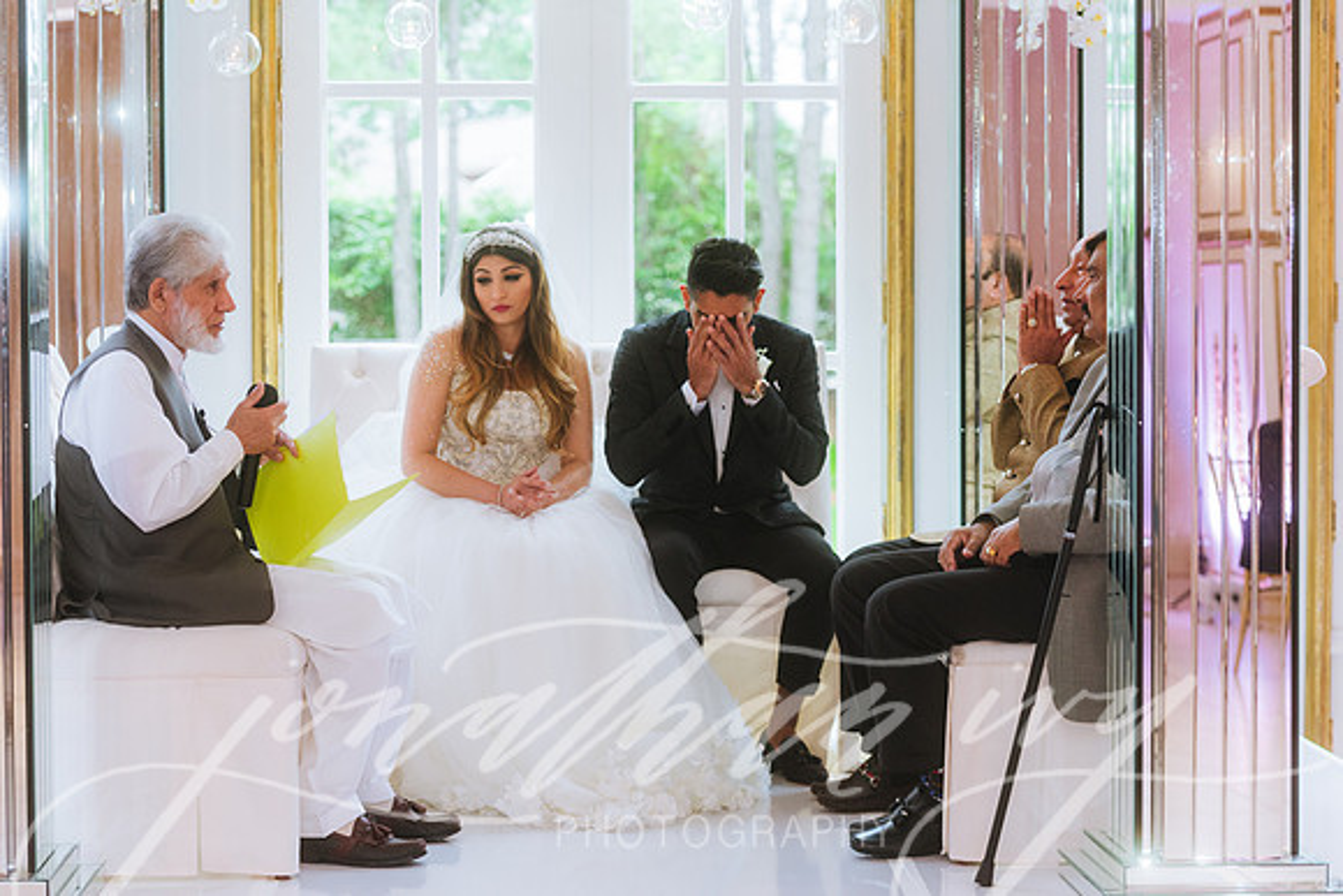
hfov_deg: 25.4
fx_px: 2985
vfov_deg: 17.1
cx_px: 672
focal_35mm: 80
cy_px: 448
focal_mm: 80
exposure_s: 1/200
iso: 1250
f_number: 2.8
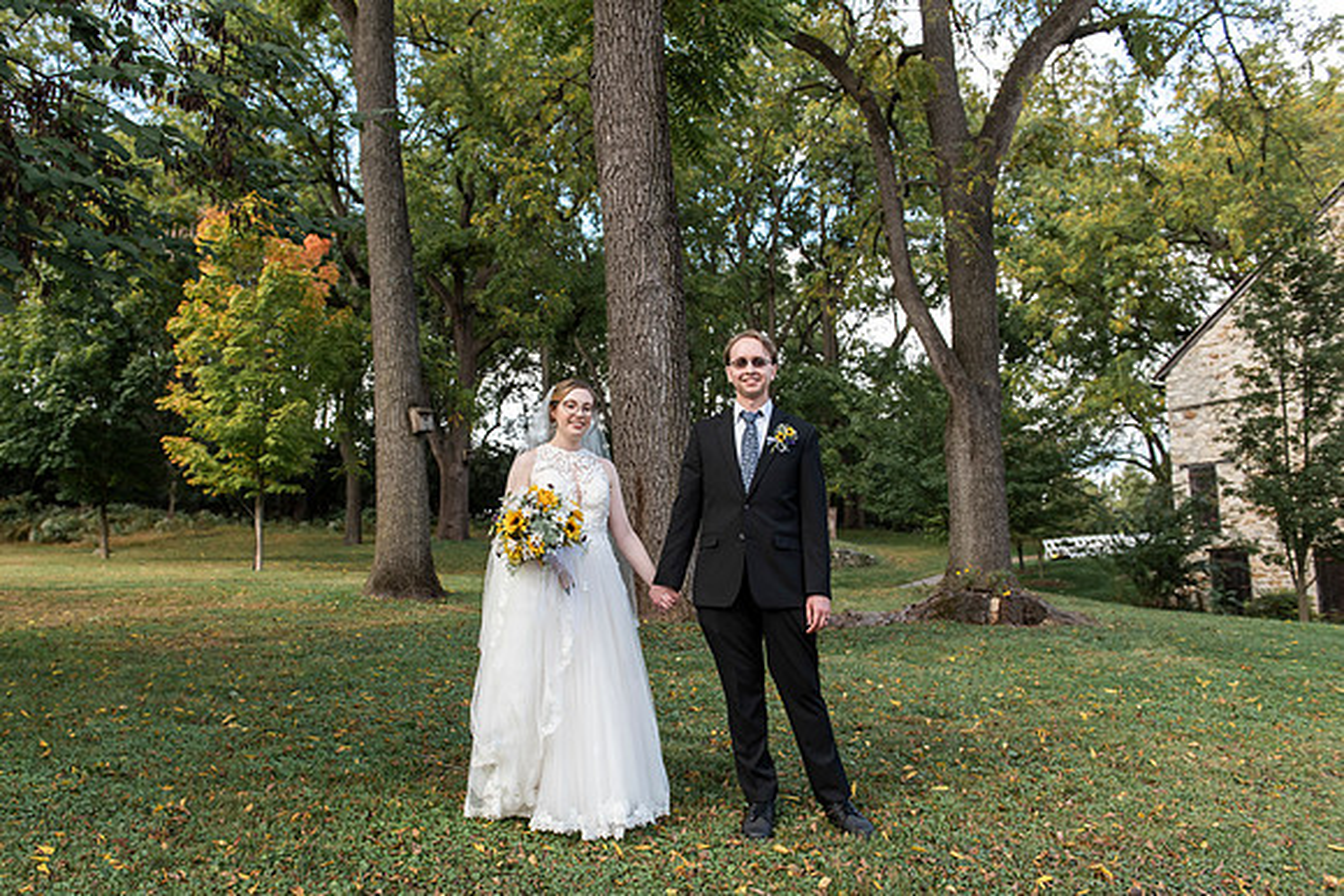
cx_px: 609
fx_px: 1153
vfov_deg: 42.5
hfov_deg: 60.3
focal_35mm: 31
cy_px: 478
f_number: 4.5
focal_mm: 28
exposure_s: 1/640
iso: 400
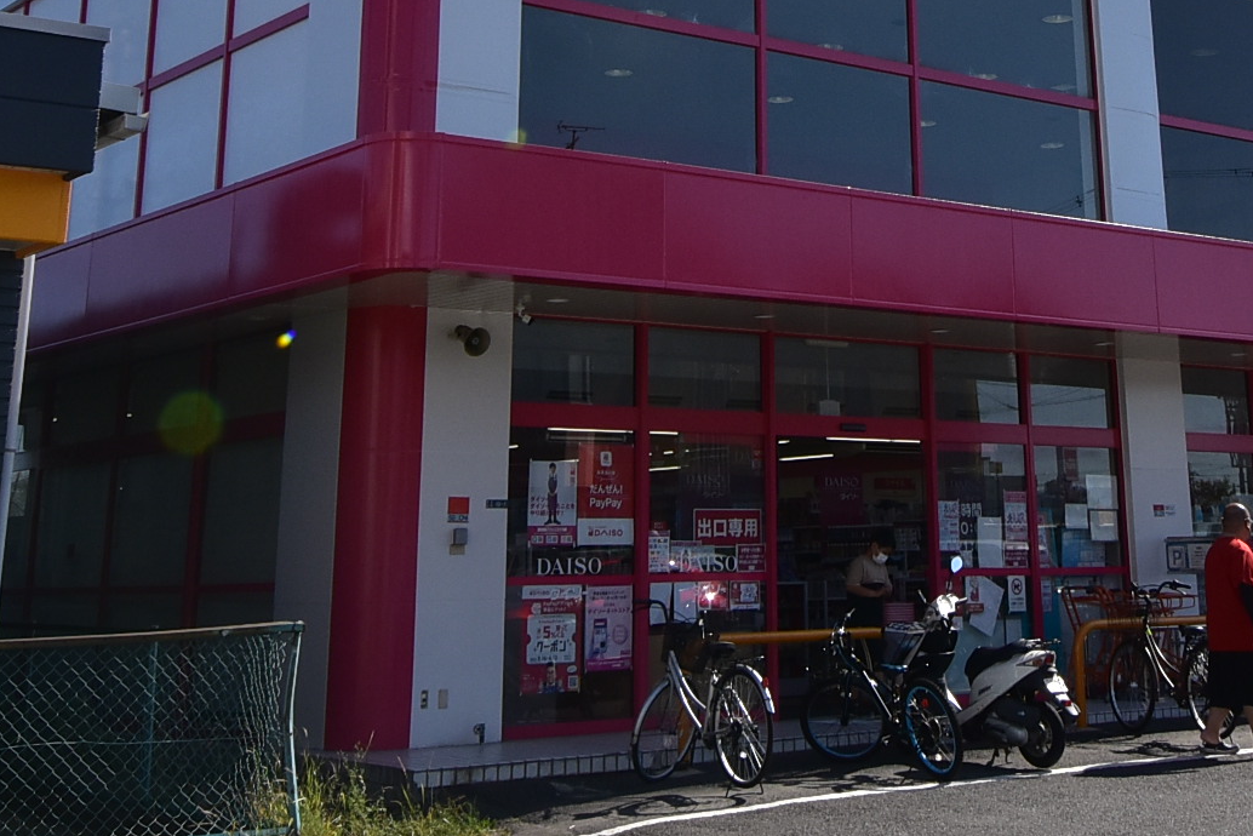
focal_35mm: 56
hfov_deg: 35.2
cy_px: -110
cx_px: 779
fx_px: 1965
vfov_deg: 22.5
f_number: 11
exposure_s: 1/500
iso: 360
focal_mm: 13
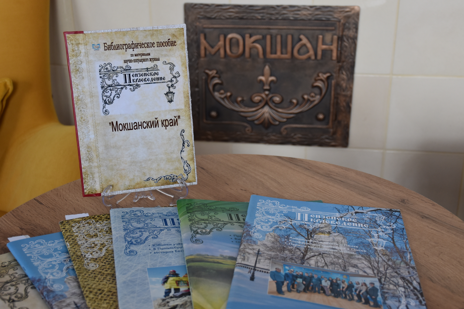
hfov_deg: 41.1
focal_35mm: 48
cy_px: 154
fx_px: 619
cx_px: 232
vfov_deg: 28.1
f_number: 4.2
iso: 400
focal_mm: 32
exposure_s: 1/80
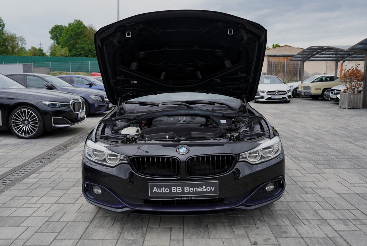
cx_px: 184
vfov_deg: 45.2
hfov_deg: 63.5
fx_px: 296
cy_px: 123
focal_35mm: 29
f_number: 5.6
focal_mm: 29
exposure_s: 1/125
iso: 100
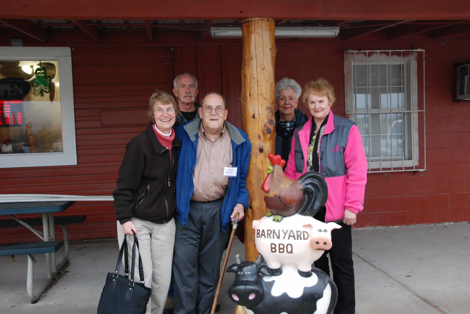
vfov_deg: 37.0
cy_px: 157
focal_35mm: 36
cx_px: 235
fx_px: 471
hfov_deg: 53.1
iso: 800
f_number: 5.6
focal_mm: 24
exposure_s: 1/125
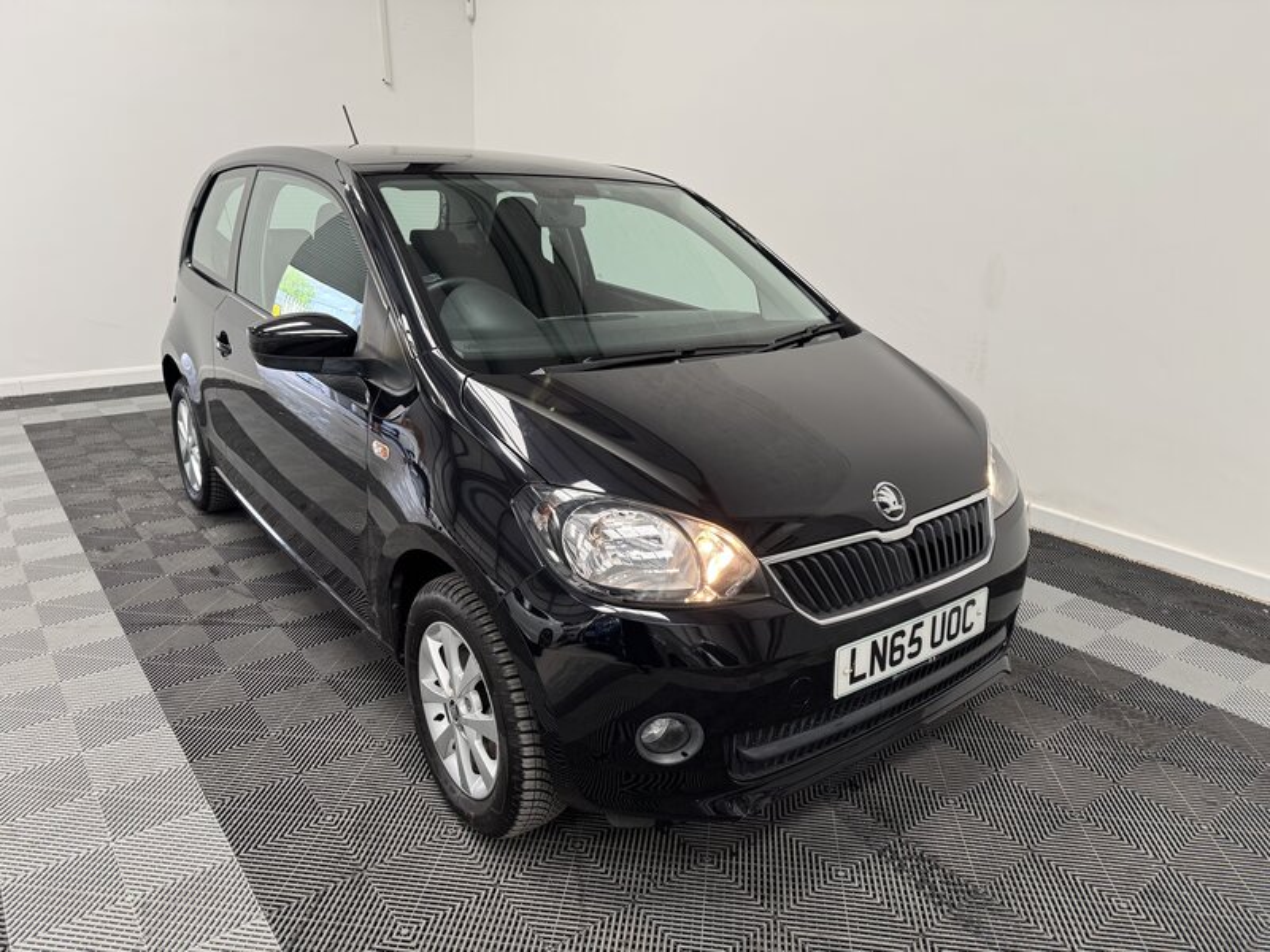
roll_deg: -1.7
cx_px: 635
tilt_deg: -18.1
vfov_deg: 56.8
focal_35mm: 24
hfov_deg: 71.6
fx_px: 881
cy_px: 476
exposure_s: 1/121
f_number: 1.78
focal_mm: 6.76
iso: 125
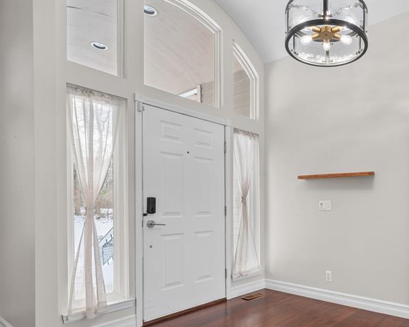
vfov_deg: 57.7
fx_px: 291
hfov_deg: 64.1
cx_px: 328
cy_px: 213
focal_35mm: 24
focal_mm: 15
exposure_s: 1/1.67
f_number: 11
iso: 100
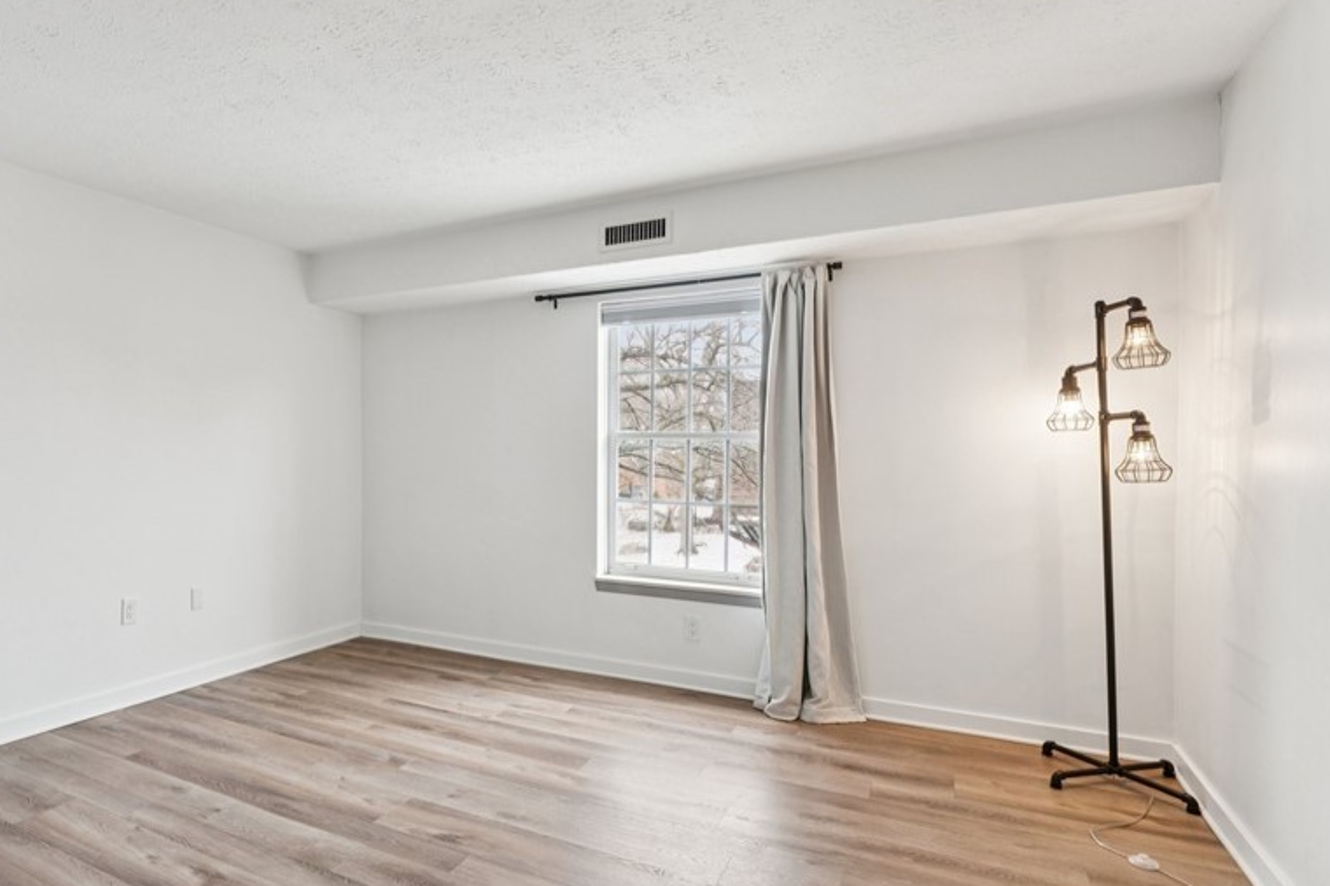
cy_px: 446
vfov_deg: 61.9
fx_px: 739
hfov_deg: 81.5
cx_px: 455
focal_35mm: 20
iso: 250
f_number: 5.6
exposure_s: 1/20
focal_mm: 14
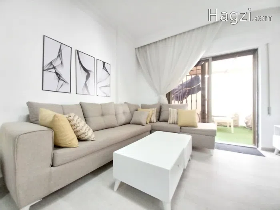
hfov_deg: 106.2
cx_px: 140
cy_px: 105
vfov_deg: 89.9
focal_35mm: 13
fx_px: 105
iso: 320
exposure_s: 1/25
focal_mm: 1.3
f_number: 2.2
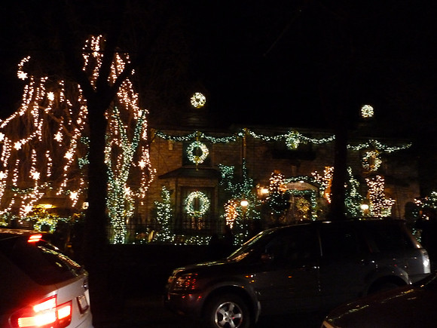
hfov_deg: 52.6
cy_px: 164
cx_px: 218
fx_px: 442
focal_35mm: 35
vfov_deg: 40.7
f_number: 3.5
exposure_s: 1/10
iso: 800
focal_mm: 5.7
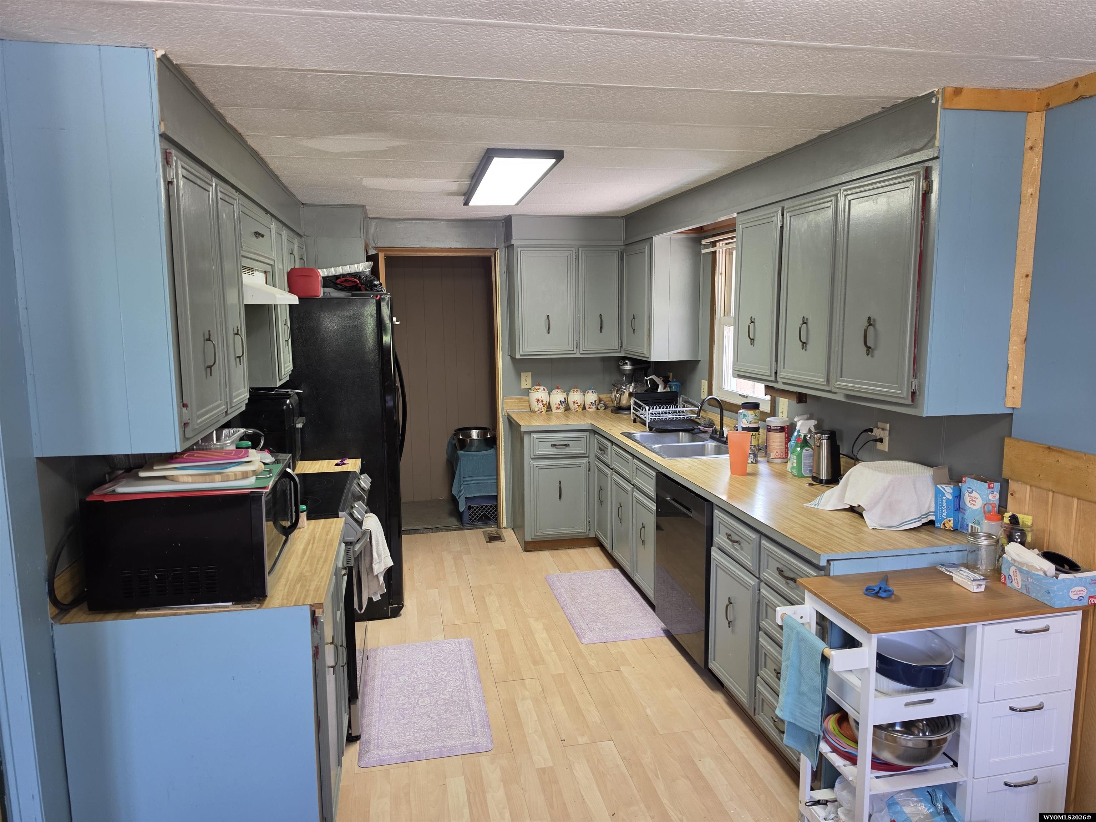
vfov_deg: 58.9
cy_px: 411
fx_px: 728
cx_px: 548
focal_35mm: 23
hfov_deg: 73.9
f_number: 1.4
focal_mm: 6.5
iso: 200
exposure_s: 1/120
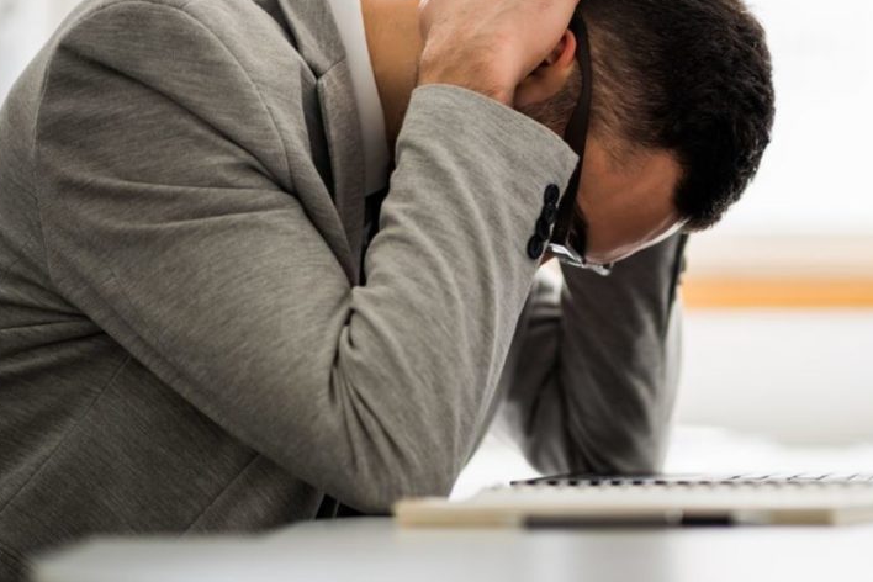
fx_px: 2983
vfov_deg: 11.1
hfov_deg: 16.6
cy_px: 195
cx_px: 554
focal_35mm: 123
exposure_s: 1/200
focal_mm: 85
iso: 200
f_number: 2
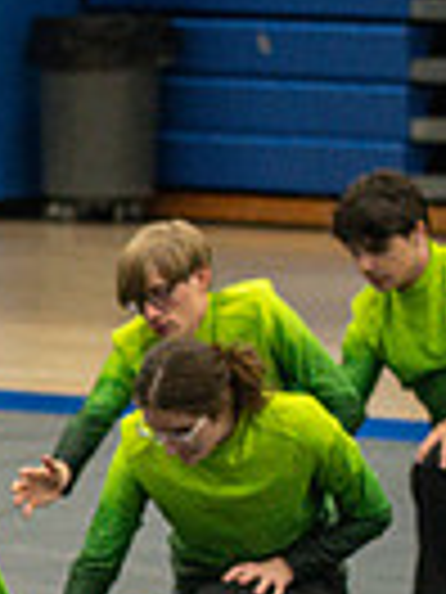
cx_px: -815
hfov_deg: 3.2
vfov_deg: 4.3
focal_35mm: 463
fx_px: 7954
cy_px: 795
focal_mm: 102
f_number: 4
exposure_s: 1/500
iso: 5600
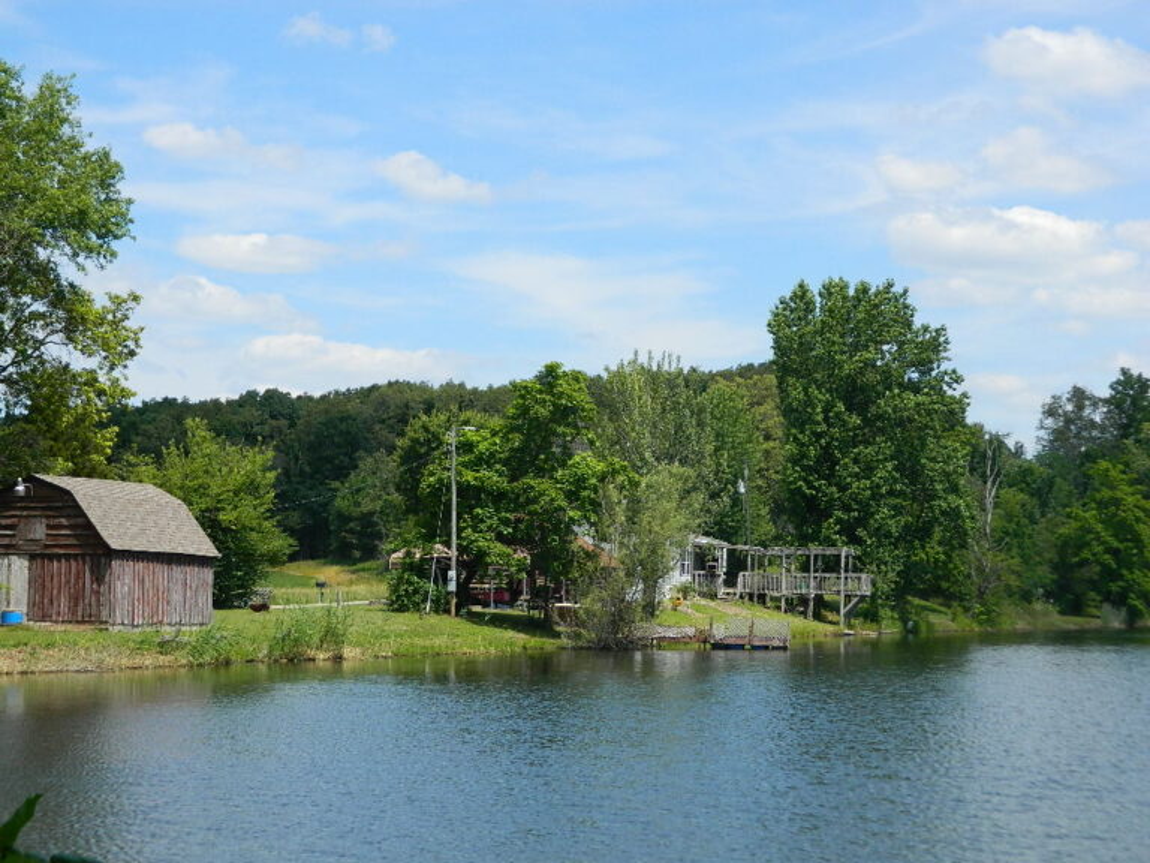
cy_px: 432
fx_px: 2326
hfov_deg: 27.8
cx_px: 575
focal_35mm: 70
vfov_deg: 21.0
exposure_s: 1/640
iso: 80
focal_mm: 12.6
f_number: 4
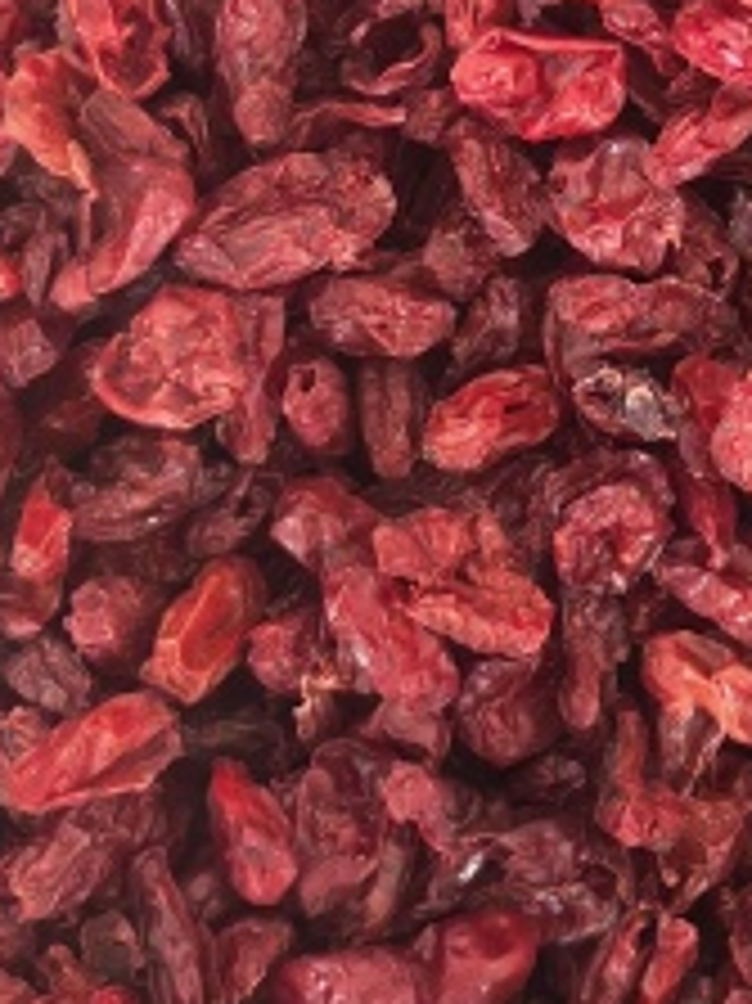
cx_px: 1193
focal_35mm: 129
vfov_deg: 14.7
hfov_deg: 11.0
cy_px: -254
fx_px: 3740
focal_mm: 6.35
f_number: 2
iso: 200
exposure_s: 1/100
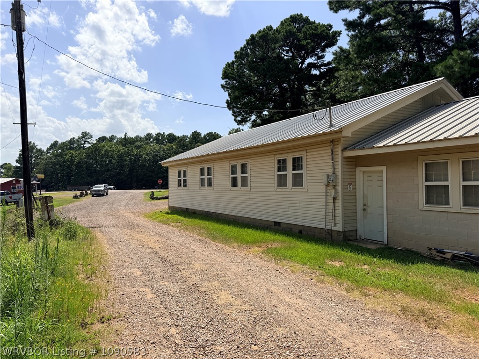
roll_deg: +0.3
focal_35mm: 24
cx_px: 240
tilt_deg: +1.3
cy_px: 180
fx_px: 332
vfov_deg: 56.8
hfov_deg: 71.6
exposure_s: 1/6711
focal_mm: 6.76
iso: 80
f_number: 1.78
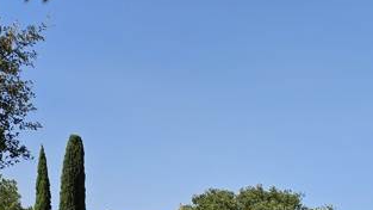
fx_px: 633
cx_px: 428
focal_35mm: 64
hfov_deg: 29.1
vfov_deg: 16.8
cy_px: 332
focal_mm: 5.4
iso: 25
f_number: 1.8
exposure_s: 1/1994
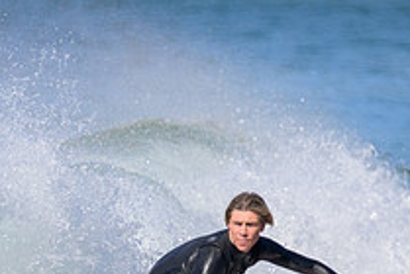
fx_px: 21487
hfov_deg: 1.1
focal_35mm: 1884
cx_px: 108
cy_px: 328
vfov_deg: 0.7
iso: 900
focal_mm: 680
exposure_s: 1/2000
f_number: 11
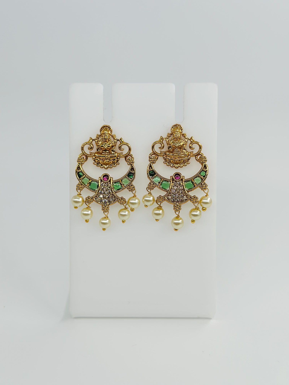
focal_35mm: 48
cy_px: 192
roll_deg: -2.2
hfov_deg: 30.3
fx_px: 534
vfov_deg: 39.7
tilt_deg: -25.2
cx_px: 144
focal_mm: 6.86
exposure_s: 1/1953
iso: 80
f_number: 1.78
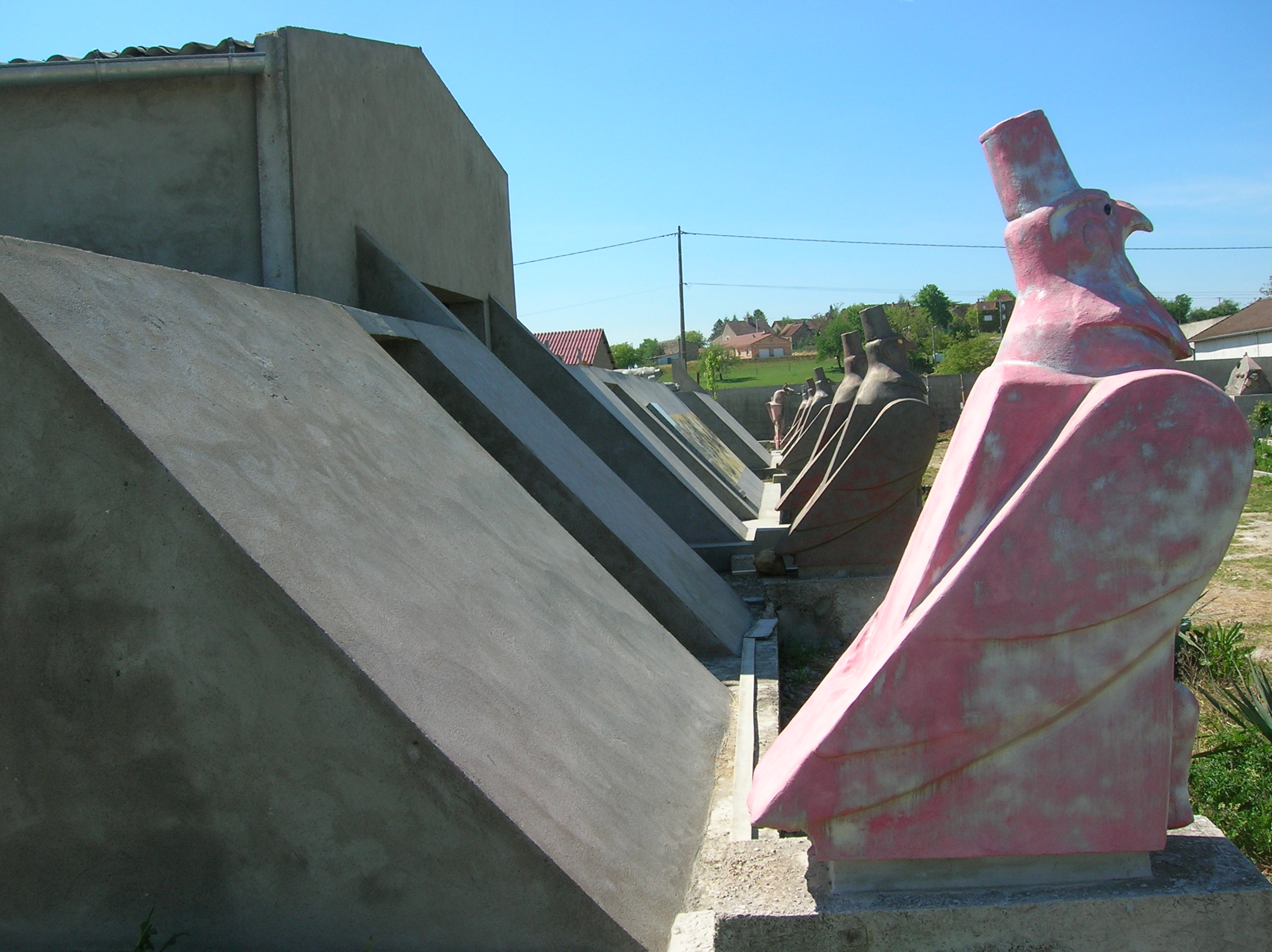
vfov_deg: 41.7
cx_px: 636
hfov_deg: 54.0
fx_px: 1248
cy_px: 476
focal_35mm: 34
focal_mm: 5.7
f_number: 4.9
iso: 50
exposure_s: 1/347
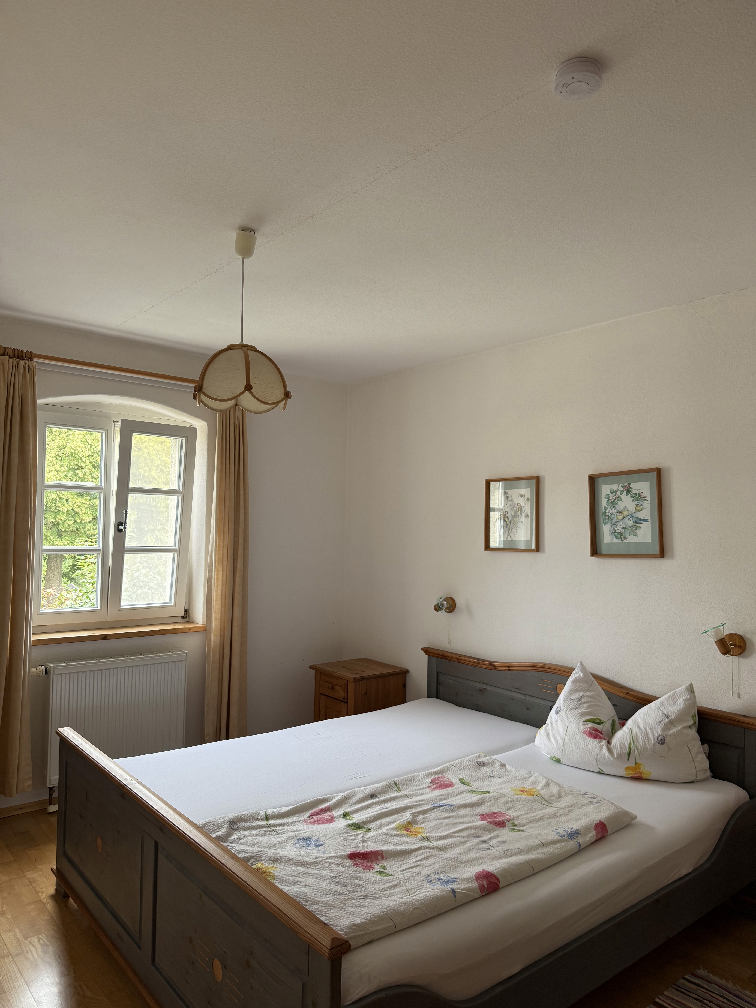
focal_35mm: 24
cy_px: 504
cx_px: 378
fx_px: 699
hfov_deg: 56.8
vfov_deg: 71.6
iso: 125
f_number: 1.78
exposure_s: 1/121
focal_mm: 6.76
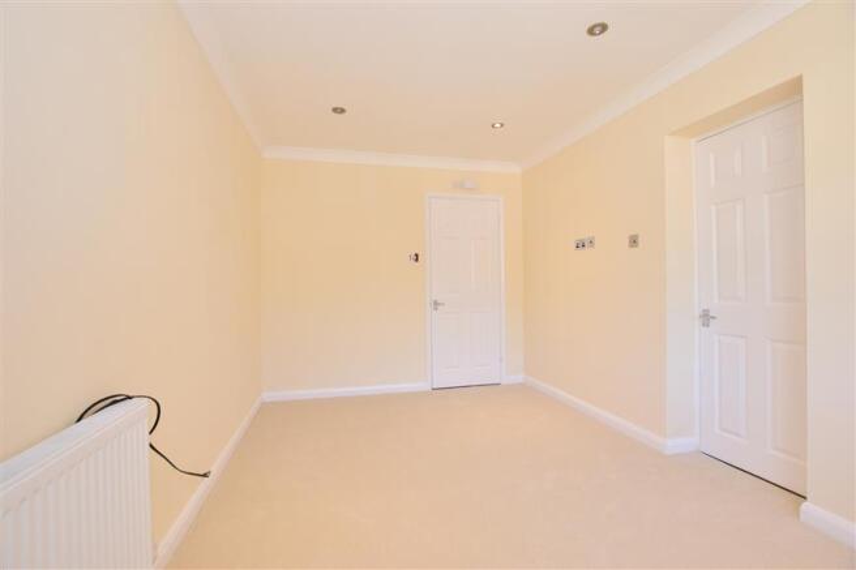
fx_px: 357
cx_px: 428
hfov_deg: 100.4
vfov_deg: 77.3
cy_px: 285
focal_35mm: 15
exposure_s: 1/60
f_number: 5.6
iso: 400
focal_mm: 10
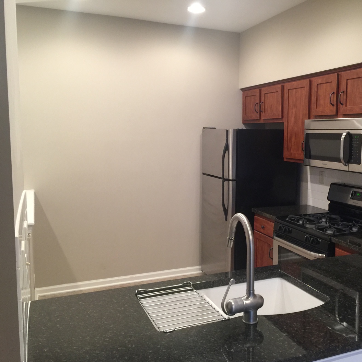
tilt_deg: -6.6
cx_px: 241
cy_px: 184
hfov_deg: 46.5
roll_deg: -1.2
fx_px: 414
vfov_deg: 47.2
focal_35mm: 35
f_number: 2.2
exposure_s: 1/15
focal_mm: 4.15
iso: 100
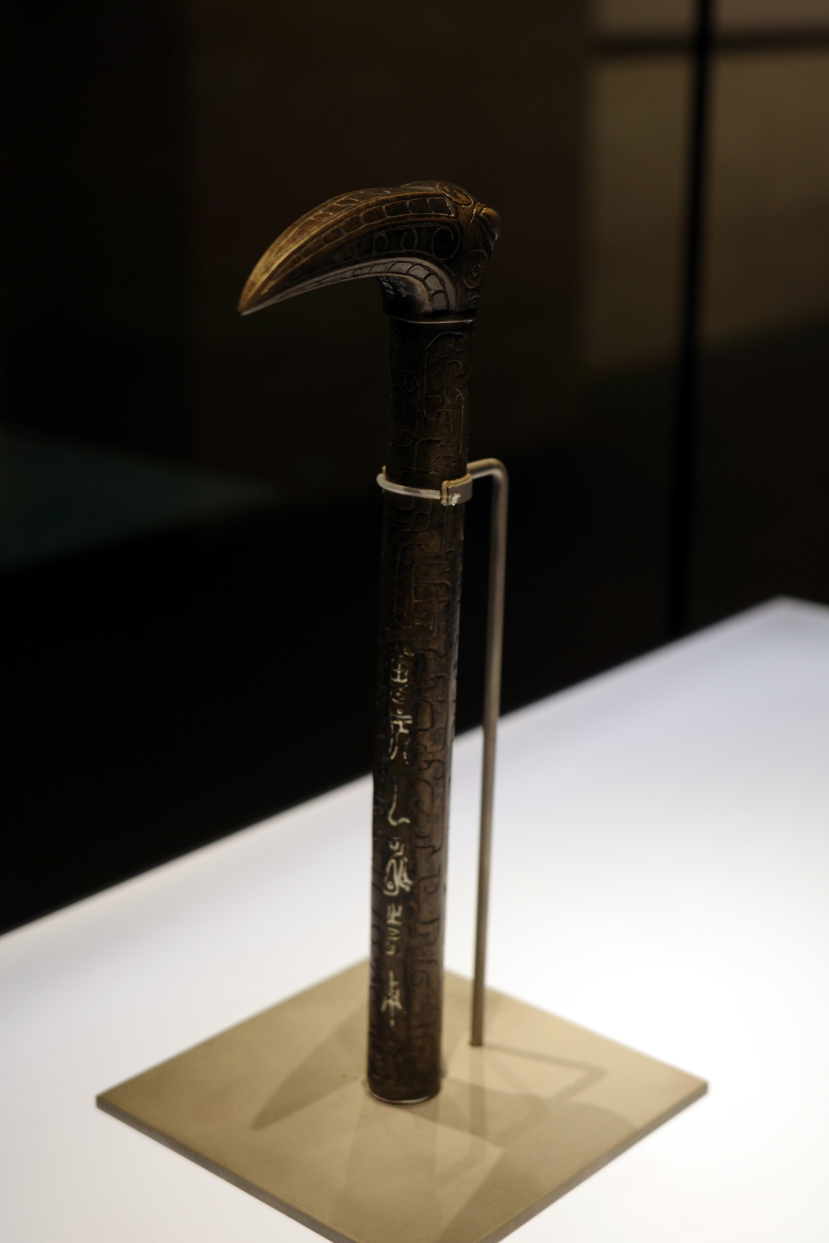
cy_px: 622
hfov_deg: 33.4
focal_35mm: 40
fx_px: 1382
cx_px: 414
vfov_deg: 48.5
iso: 320
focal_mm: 26
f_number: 2.8
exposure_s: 1/40
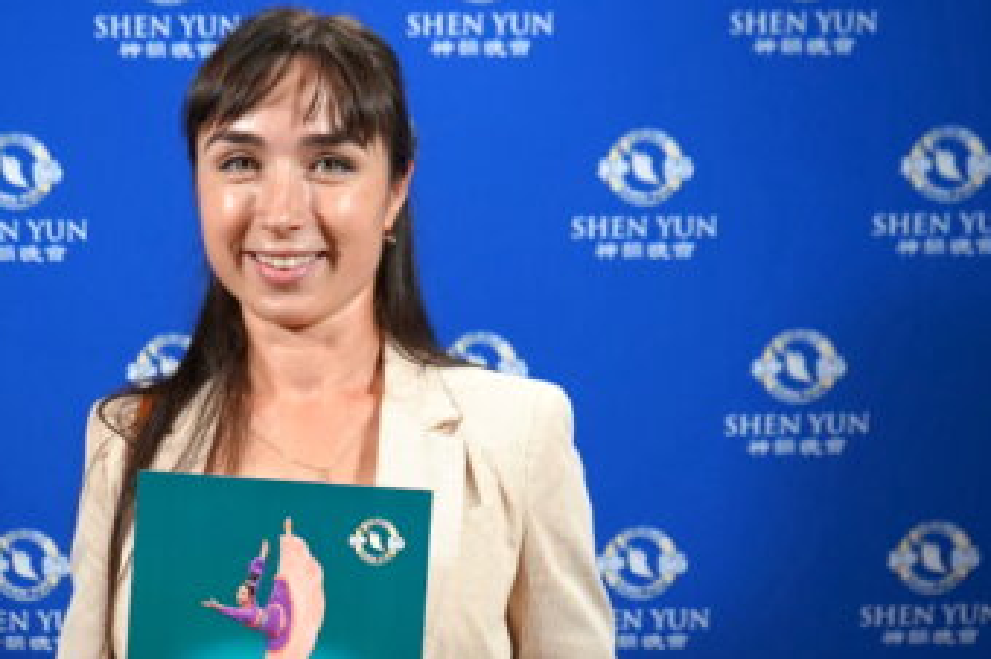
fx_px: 1458
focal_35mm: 53
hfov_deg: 37.1
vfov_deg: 25.3
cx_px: 315
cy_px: 440
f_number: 4
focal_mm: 30
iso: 1600
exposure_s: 1/160
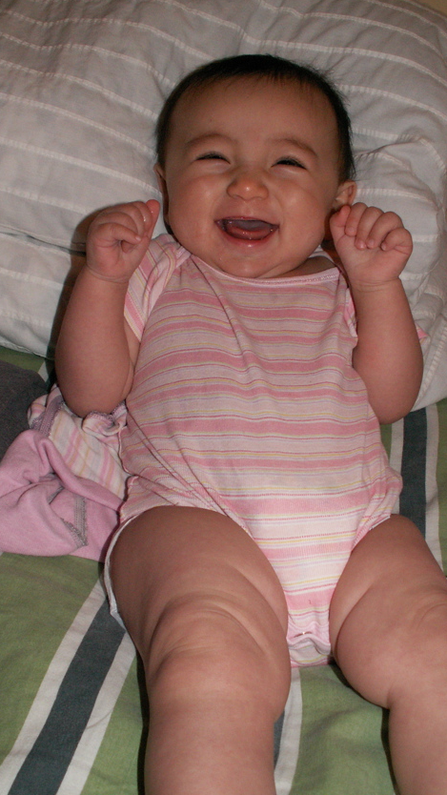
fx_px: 822
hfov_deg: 30.4
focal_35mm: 39
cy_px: 401
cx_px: 244
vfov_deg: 51.6
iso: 160
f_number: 3.2
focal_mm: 5.86
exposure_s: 1/40
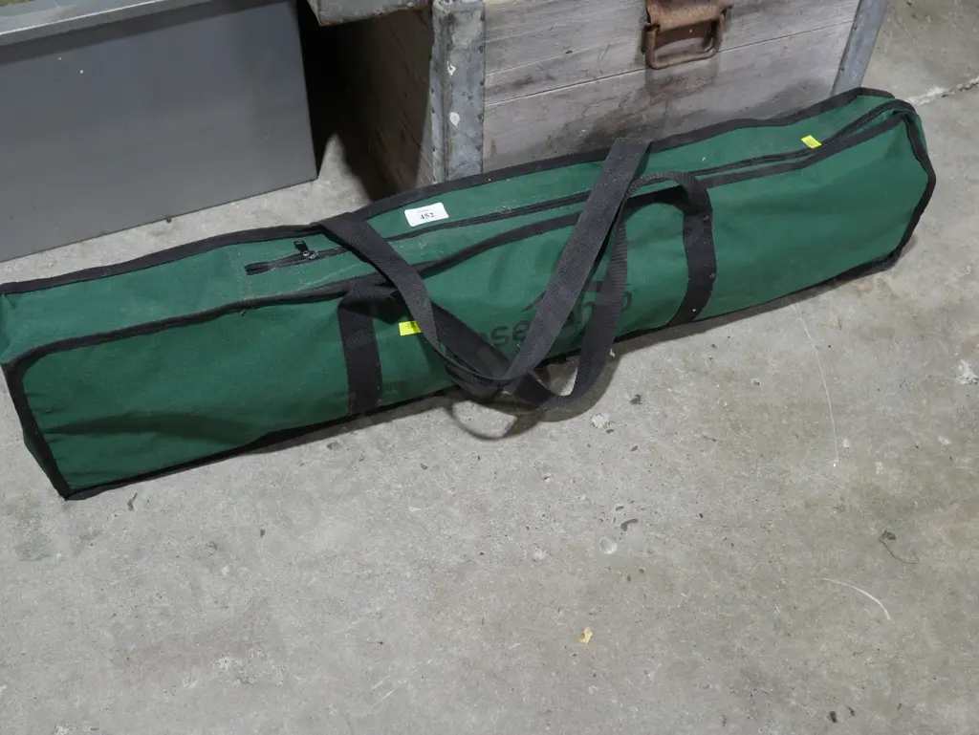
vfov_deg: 36.0
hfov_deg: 46.8
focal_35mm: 40
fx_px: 1132
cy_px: 368
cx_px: 490
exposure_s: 1/60
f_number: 4.5
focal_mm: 20
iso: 400
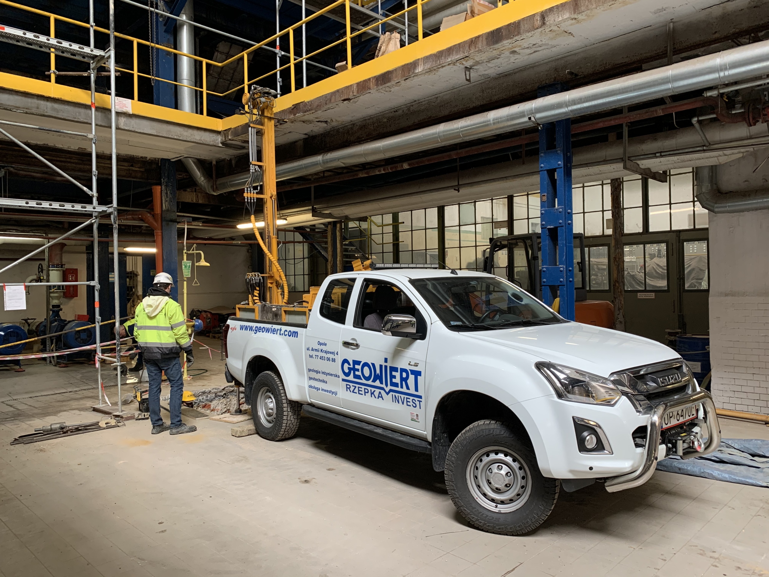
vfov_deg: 53.1
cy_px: 288
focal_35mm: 26
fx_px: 578
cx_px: 384
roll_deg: +1.3
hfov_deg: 67.3
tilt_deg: +0.9
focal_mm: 4.25
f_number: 1.8
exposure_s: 1/52
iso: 100
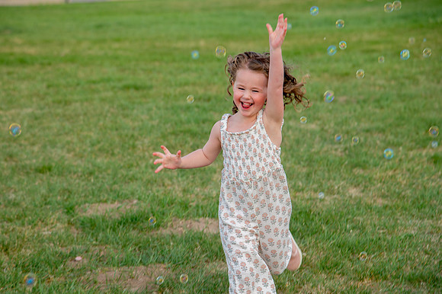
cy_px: 160
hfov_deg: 15.2
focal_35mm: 135
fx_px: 1655
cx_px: 217
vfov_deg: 10.2
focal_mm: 120
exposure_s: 1/250
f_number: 5
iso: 200
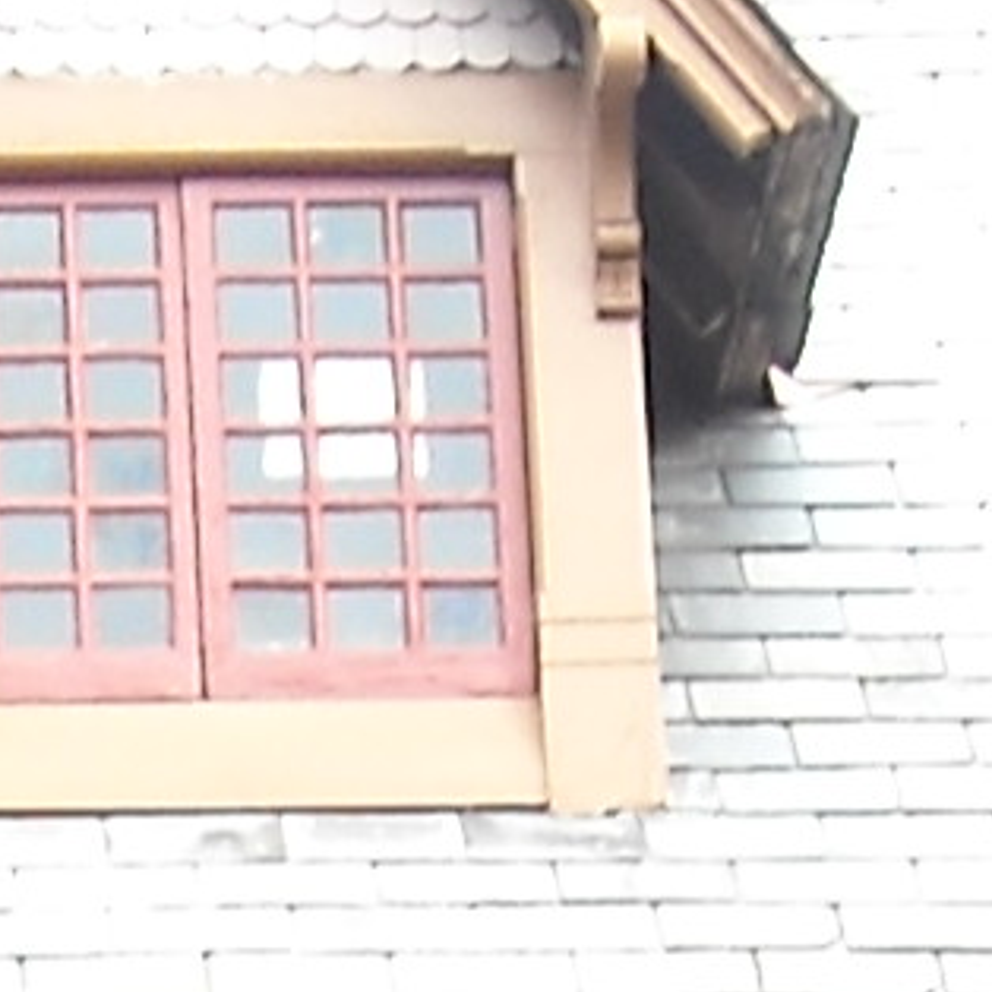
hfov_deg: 5.4
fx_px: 10440
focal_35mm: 322
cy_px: 2739
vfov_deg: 5.2
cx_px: -847
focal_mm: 5.7
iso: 64
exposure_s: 1/52
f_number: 2.8
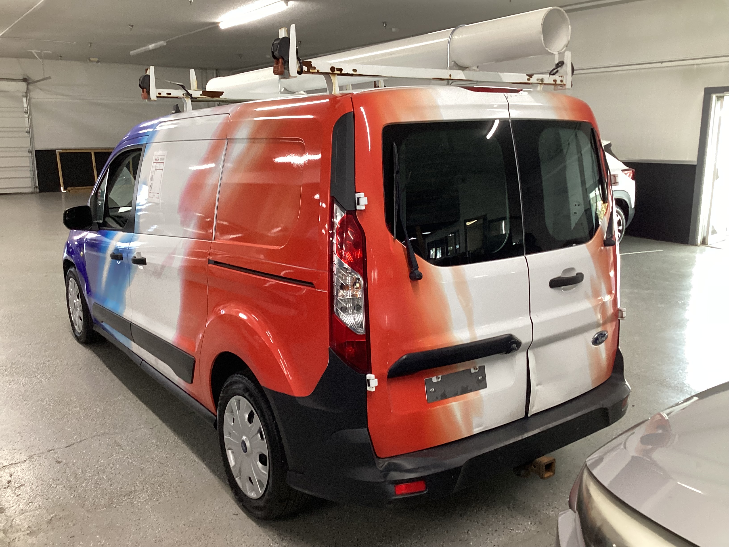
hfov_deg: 58.4
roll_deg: -0.4
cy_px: 274
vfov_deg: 45.4
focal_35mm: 31
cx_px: 364
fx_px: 653
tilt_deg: -13.3
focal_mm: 3.3
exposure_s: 1/50
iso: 160
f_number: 2.4
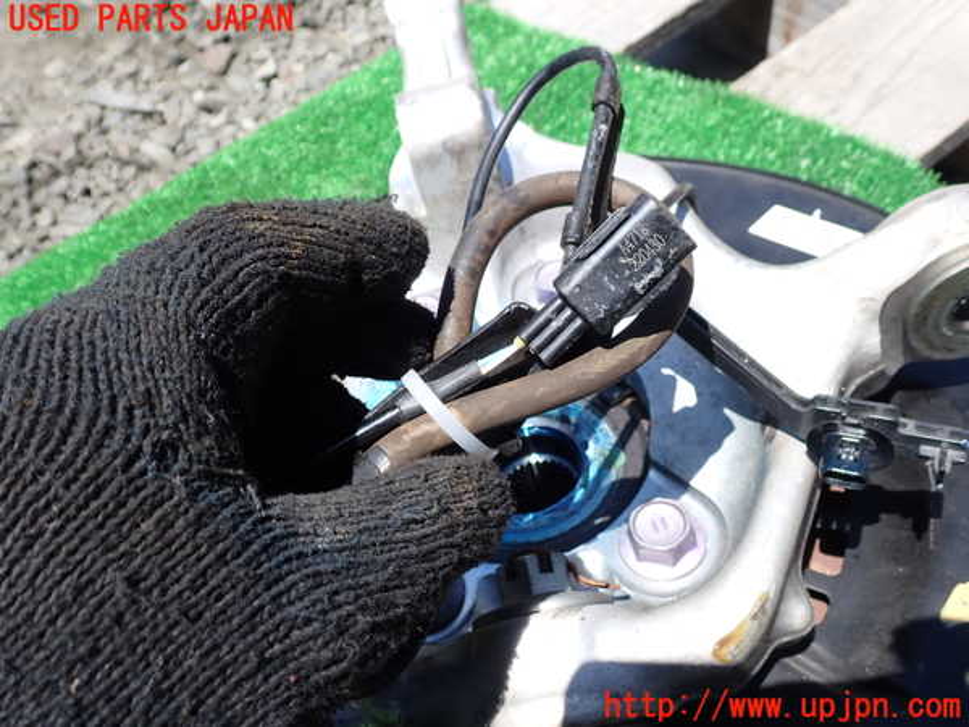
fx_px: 840
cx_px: 484
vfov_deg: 46.8
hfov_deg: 60.0
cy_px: 364
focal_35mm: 30
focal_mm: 5.4
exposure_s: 1/640
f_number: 3.2
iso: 100
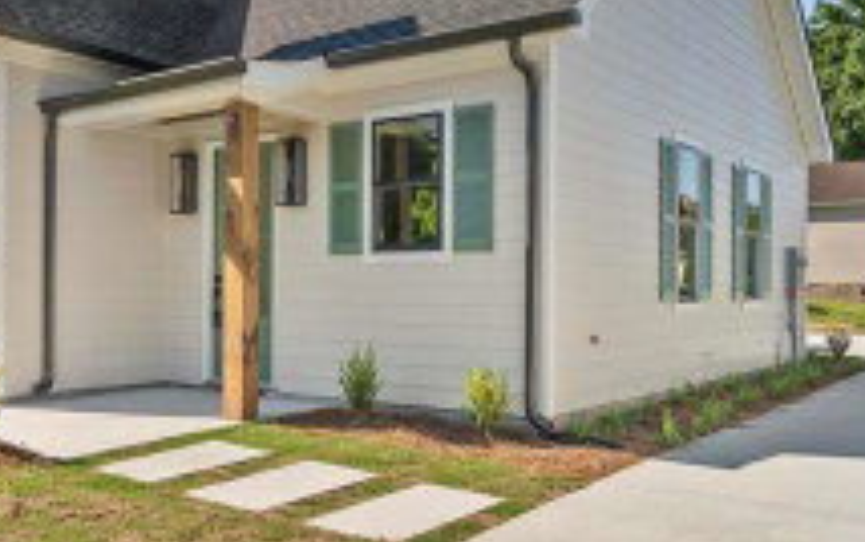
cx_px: 267
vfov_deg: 32.8
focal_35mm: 39
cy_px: 283
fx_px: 920
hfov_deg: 49.2
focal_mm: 16
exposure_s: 1/30
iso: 100
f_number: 8
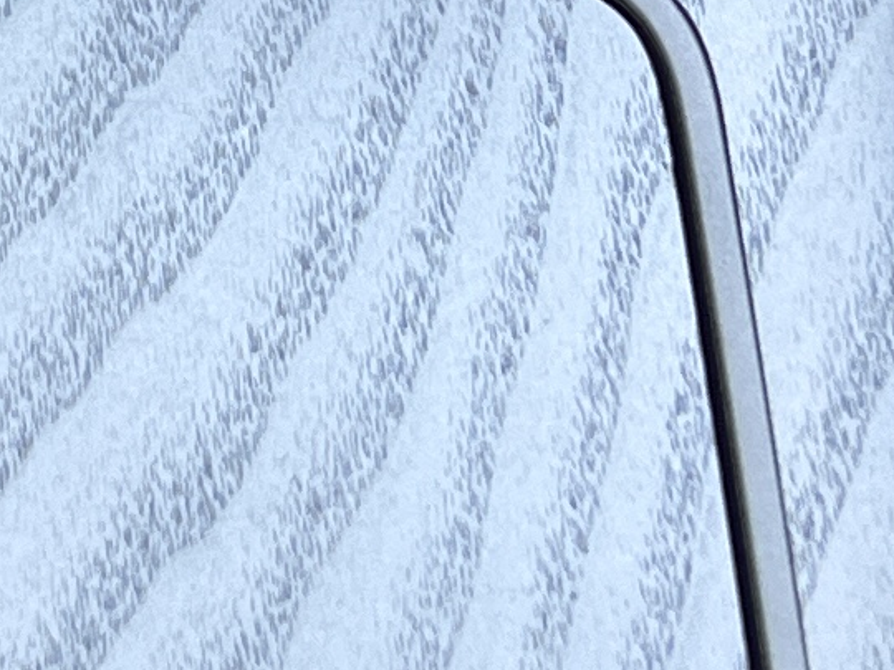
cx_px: -326
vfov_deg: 7.4
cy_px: -660
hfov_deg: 10.0
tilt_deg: -54.5
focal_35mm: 194
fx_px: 5010
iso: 50
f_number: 1.5
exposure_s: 1/100
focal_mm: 5.7
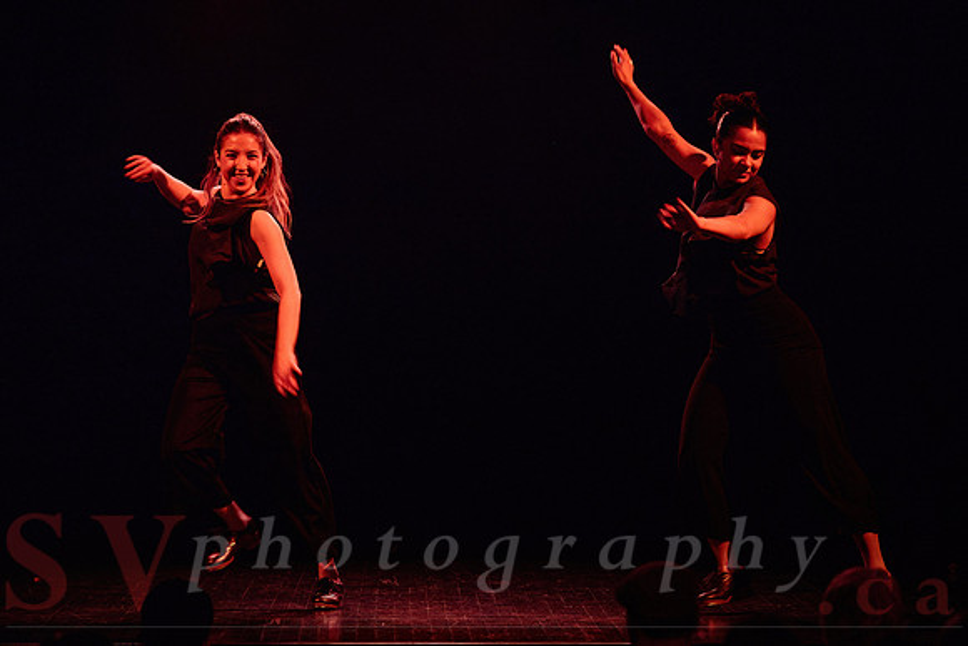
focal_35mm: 169
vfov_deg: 8.1
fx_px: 4544
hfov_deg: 12.2
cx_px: 486
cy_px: 403
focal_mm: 130
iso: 1600
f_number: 2.8
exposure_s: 1/125
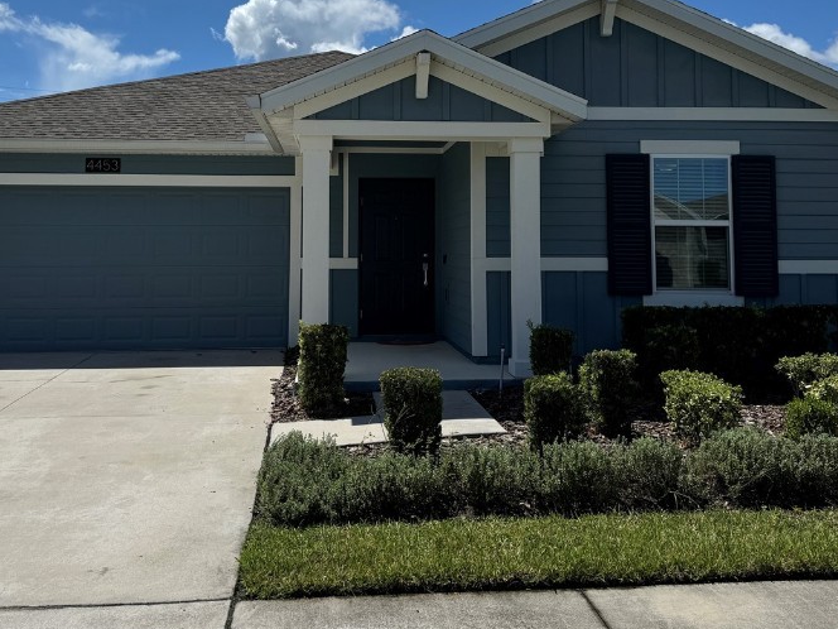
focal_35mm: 37
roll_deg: -0.3
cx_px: 404
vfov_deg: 38.0
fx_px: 896
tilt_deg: +4.6
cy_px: 179
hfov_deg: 50.1
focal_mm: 6.76
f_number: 1.78
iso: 80
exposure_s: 1/10417
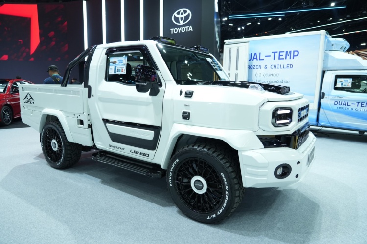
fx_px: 245
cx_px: 184
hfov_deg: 73.7
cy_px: 122
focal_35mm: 24
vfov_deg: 53.1
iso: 1000
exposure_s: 1/125
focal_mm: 24
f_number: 4
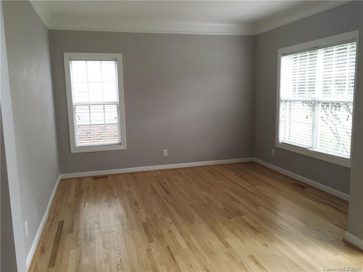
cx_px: 182
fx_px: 304
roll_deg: +0.1
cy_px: 136
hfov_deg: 61.7
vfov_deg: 48.2
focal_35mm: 29
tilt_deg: -6.3
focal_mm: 4.15
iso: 50
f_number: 2.2
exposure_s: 1/120
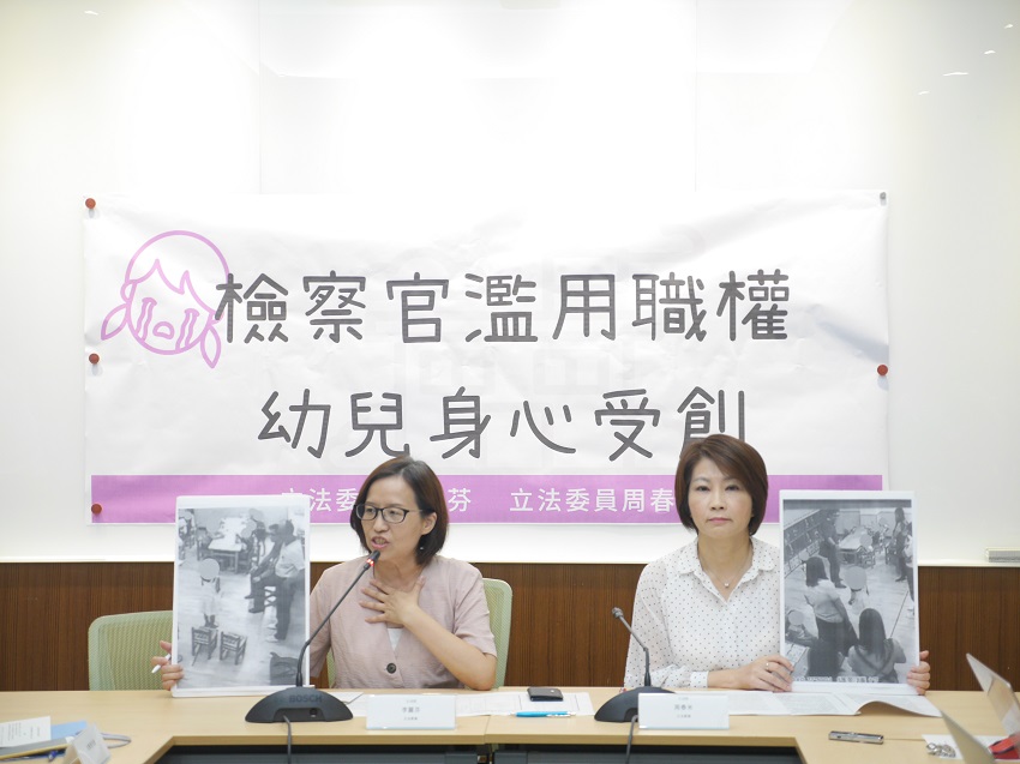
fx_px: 2062
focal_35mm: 70
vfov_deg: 21.0
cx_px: 510
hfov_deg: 27.8
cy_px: 382
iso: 640
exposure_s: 1/80
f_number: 2.8
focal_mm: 35
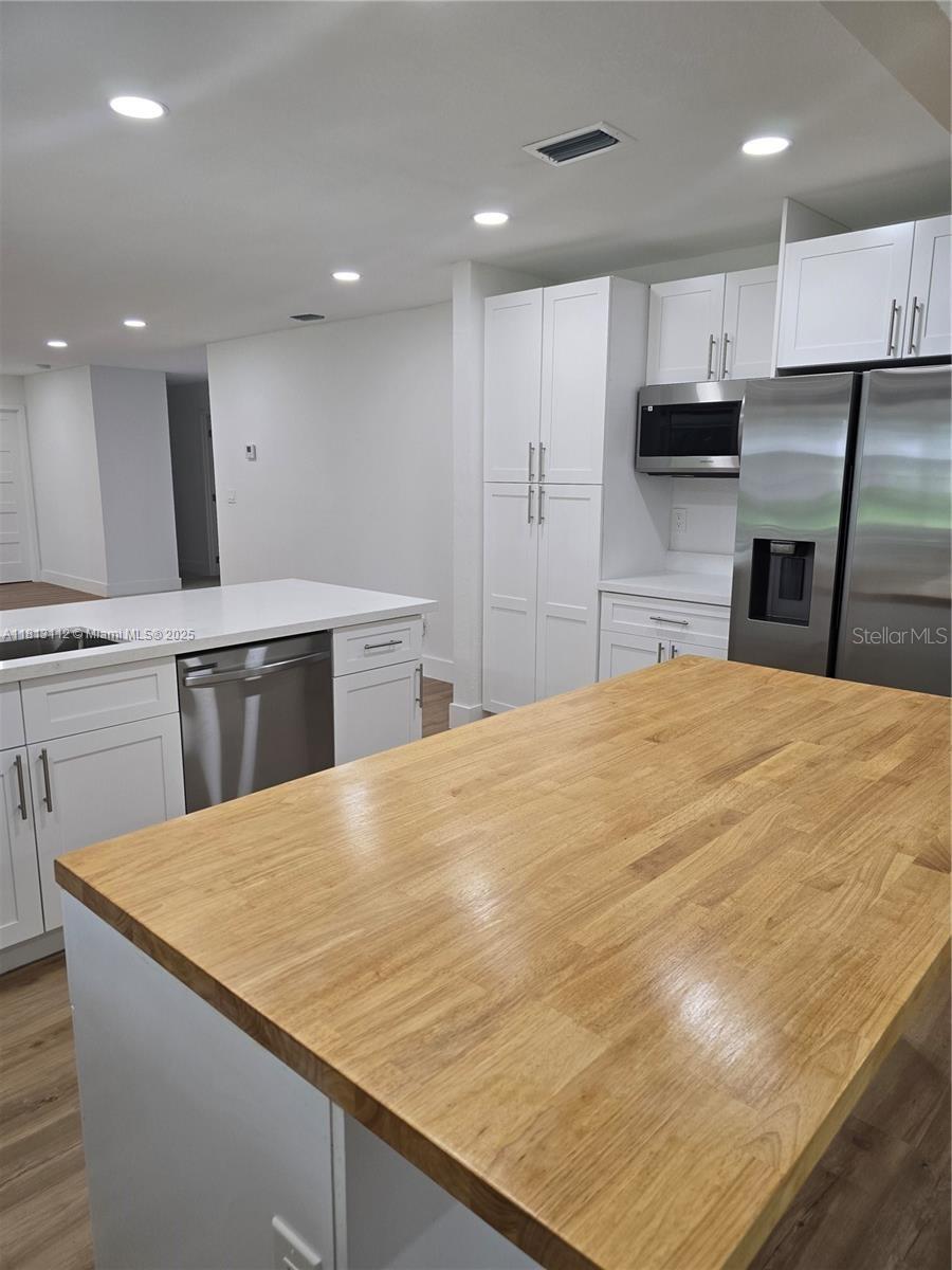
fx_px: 843
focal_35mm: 23
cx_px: 476
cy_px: 635
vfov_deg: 73.9
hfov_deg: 58.9
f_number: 1.7
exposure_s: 1/120
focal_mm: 6.3
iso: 125
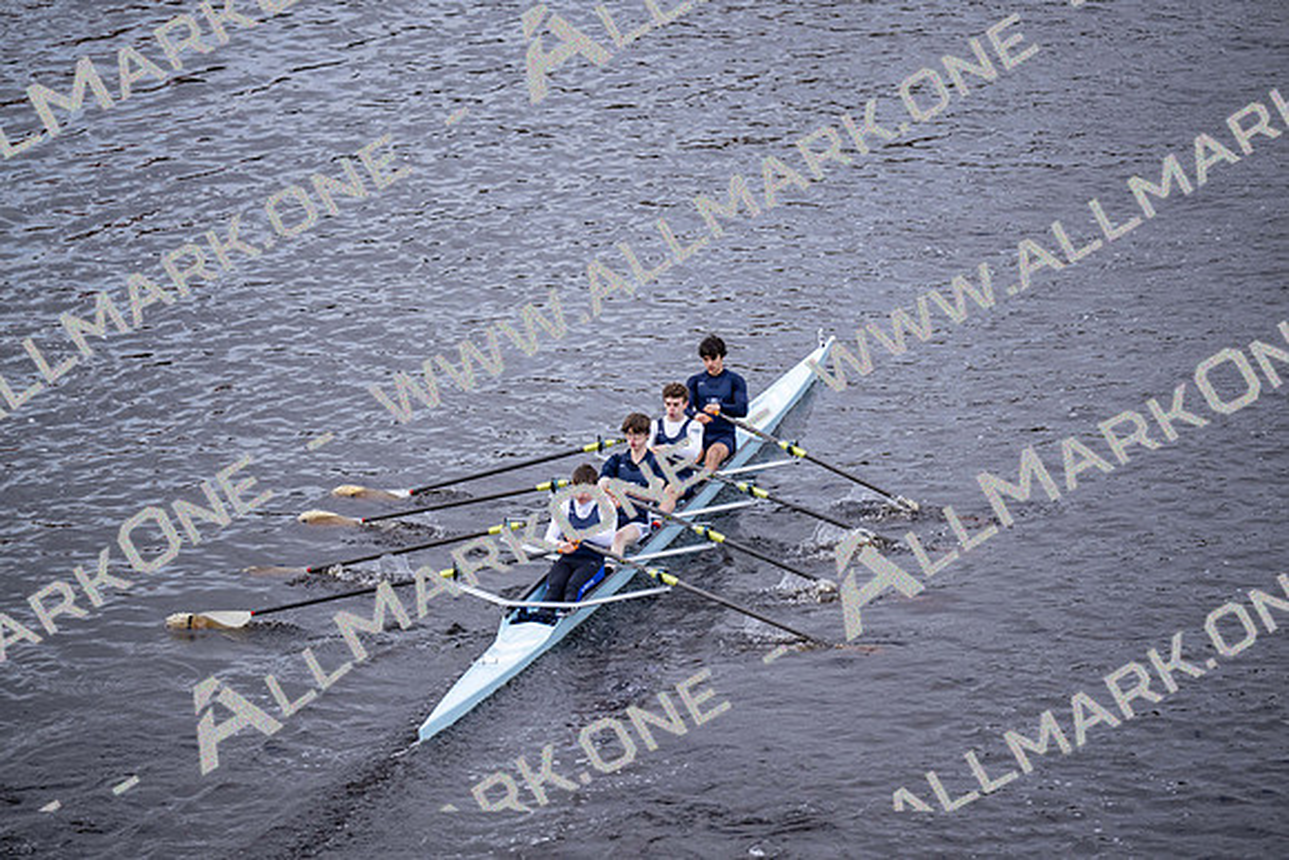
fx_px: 7162
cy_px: 430
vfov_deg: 6.9
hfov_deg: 10.3
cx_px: 644
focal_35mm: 200
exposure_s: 1/2000
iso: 900
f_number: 2.8
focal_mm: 200
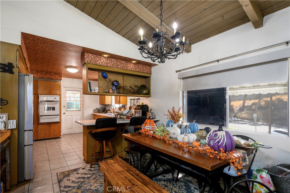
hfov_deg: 96.7
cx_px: 145
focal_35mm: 16
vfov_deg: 73.8
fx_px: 129
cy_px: 96
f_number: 8
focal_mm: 11
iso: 320
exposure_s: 1/100
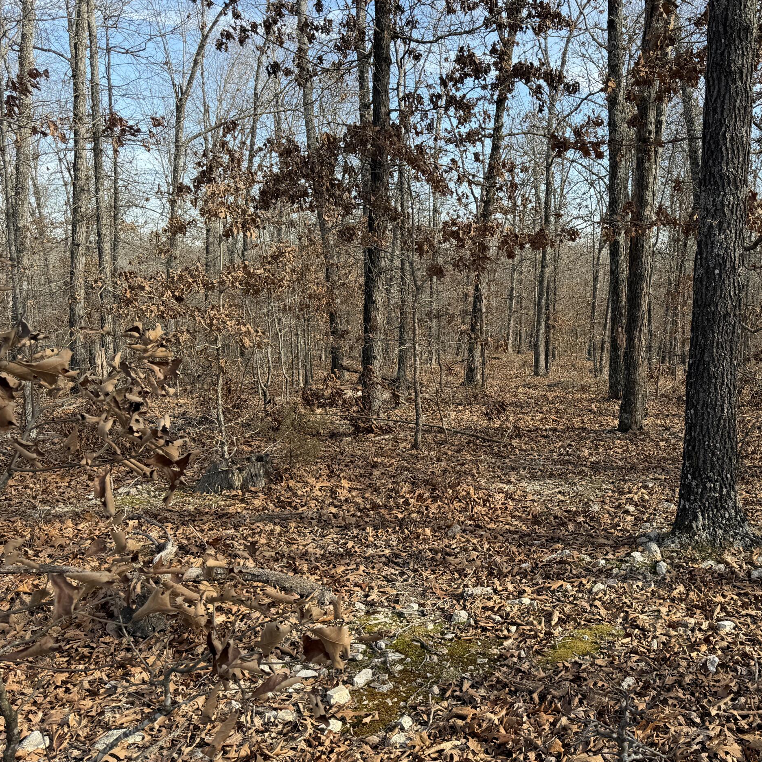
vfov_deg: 48.4
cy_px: 352
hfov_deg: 47.5
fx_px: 847
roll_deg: -0.2
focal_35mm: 34
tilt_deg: -6.8
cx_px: 523
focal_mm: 6.76
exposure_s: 1/979
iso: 80
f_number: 1.78
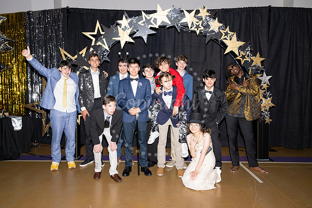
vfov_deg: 47.2
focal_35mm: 28
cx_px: 156
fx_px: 238
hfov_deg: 66.4
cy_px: 104
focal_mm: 27.5
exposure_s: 1/100
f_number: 5.6
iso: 320
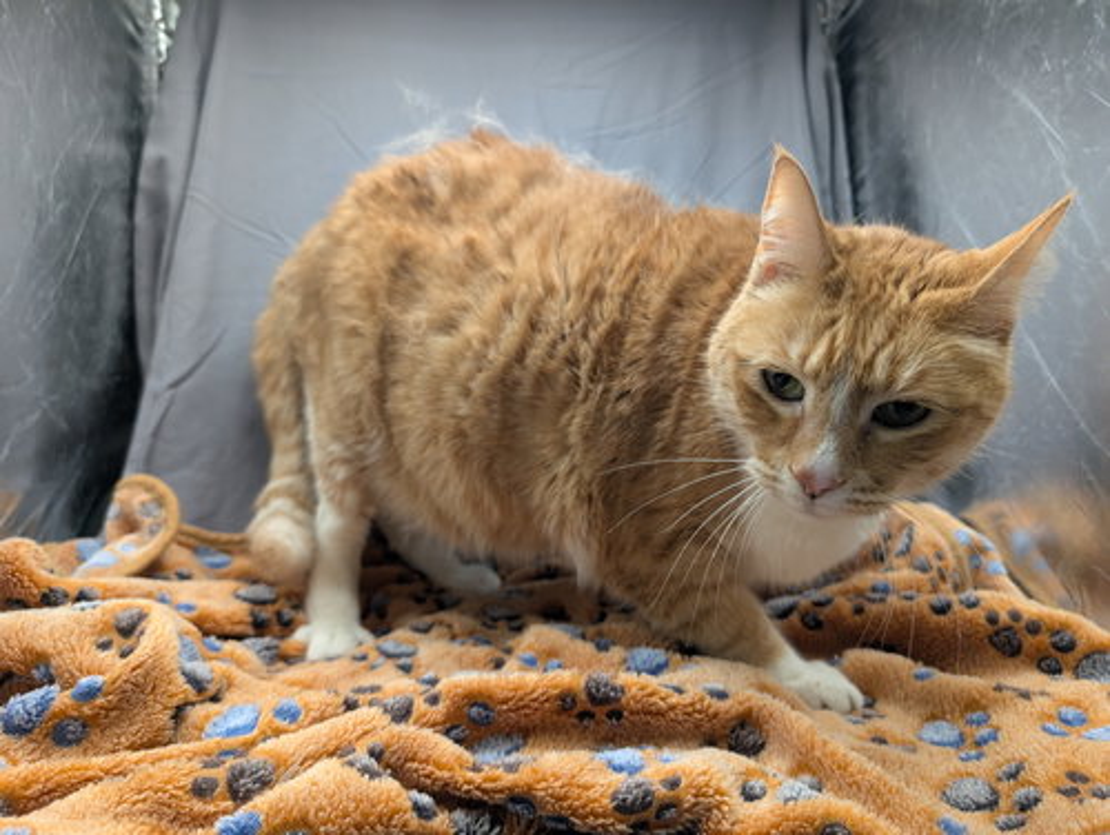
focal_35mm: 24
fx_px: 770
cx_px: 555
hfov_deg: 71.5
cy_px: 418
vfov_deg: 56.9
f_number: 1.68
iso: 263
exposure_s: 1/618
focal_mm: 6.9
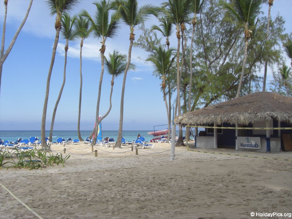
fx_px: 321
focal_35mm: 38
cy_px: 110
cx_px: 146
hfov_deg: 49.0
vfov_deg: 37.7
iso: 64
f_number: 2.7
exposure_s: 1/800
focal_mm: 6.2
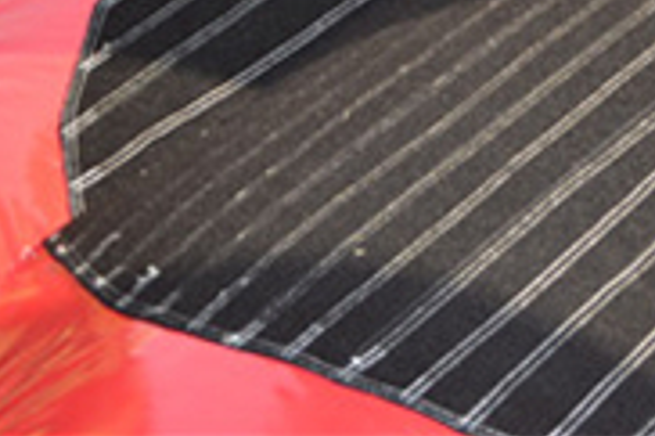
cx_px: 914
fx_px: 2472
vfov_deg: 9.4
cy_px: -461
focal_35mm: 136
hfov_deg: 14.3
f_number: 4
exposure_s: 1/125
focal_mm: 22
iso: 110
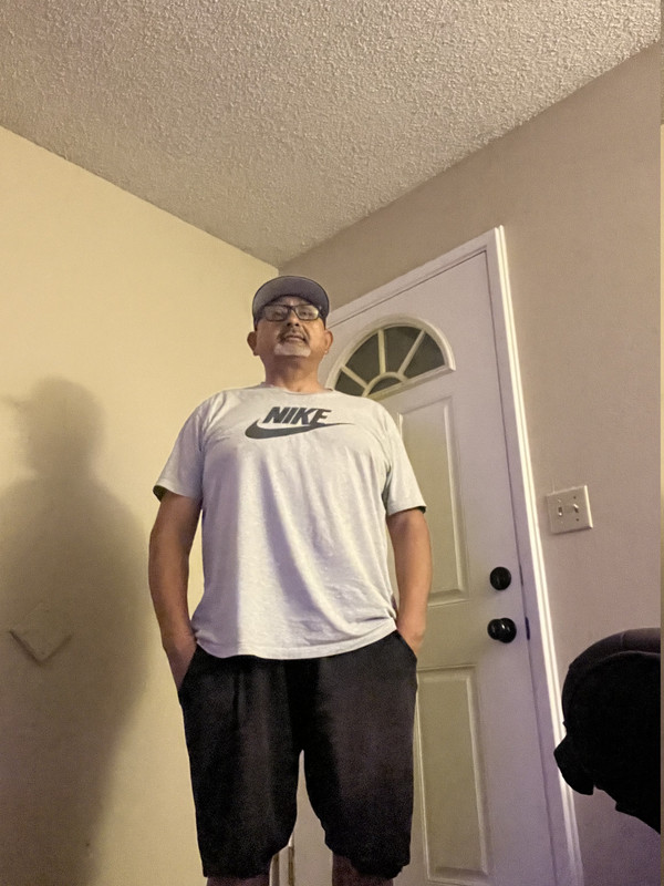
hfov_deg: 46.8
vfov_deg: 60.0
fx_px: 767
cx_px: 332
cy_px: 443
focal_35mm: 30
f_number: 2.2
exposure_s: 1/16
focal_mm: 2.71
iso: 1600
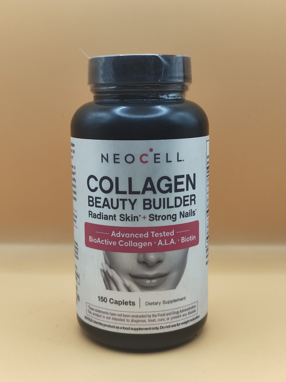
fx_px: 551
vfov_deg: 38.2
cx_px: 143
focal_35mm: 50
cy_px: 191
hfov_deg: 29.1
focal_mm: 5.56
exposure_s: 1/100
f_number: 1.88
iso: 271
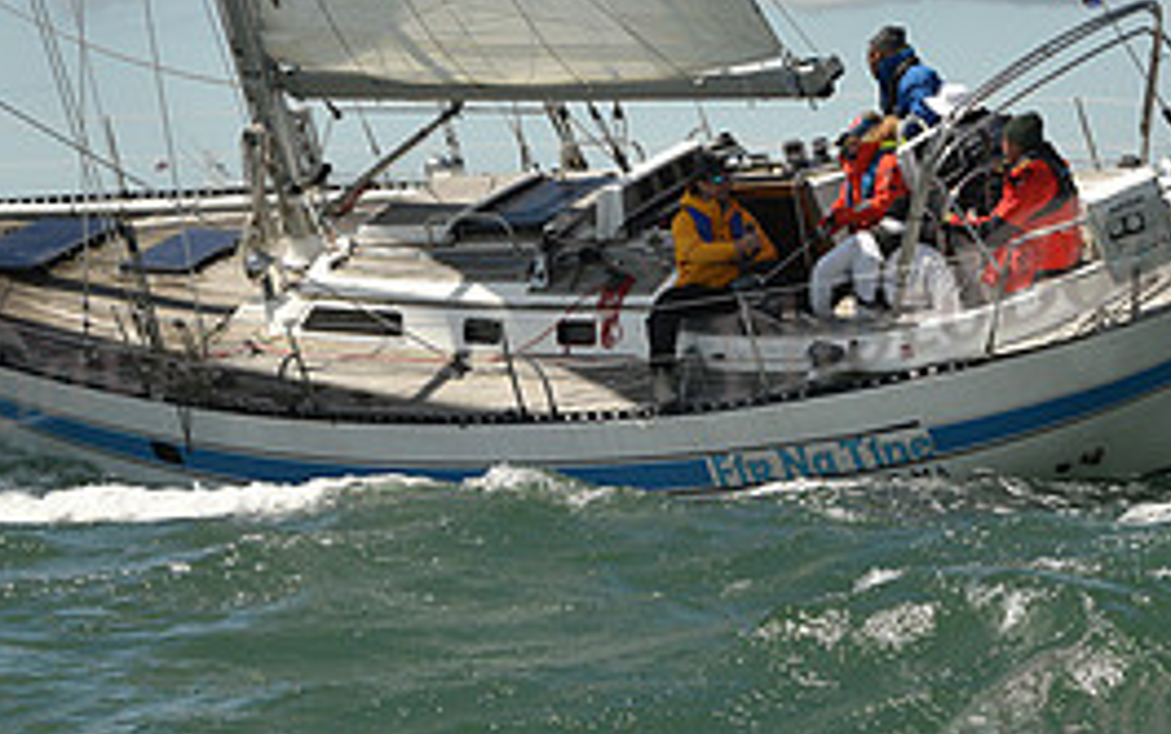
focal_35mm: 156
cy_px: 122
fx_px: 4982
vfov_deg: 8.4
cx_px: 486
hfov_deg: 13.4
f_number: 11
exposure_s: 1/800
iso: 320
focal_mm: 70
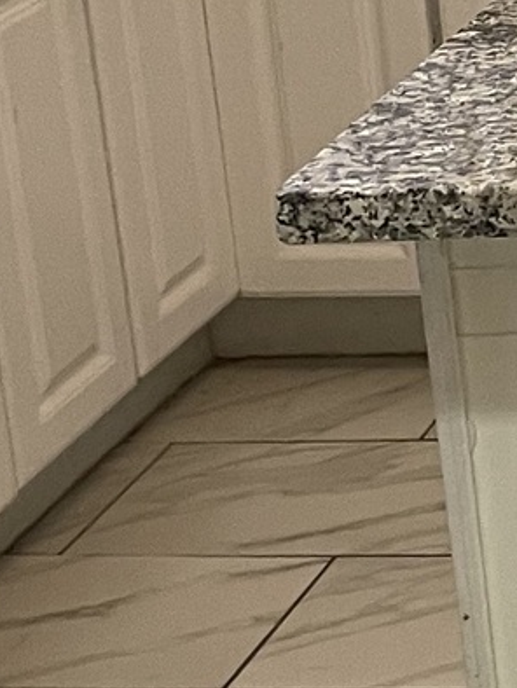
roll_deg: +3.8
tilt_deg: -14.4
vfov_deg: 12.7
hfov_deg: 8.9
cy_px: -115
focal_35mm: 152
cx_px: 1235
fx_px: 3024
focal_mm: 4.2
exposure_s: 1/60
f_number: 1.6
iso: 160
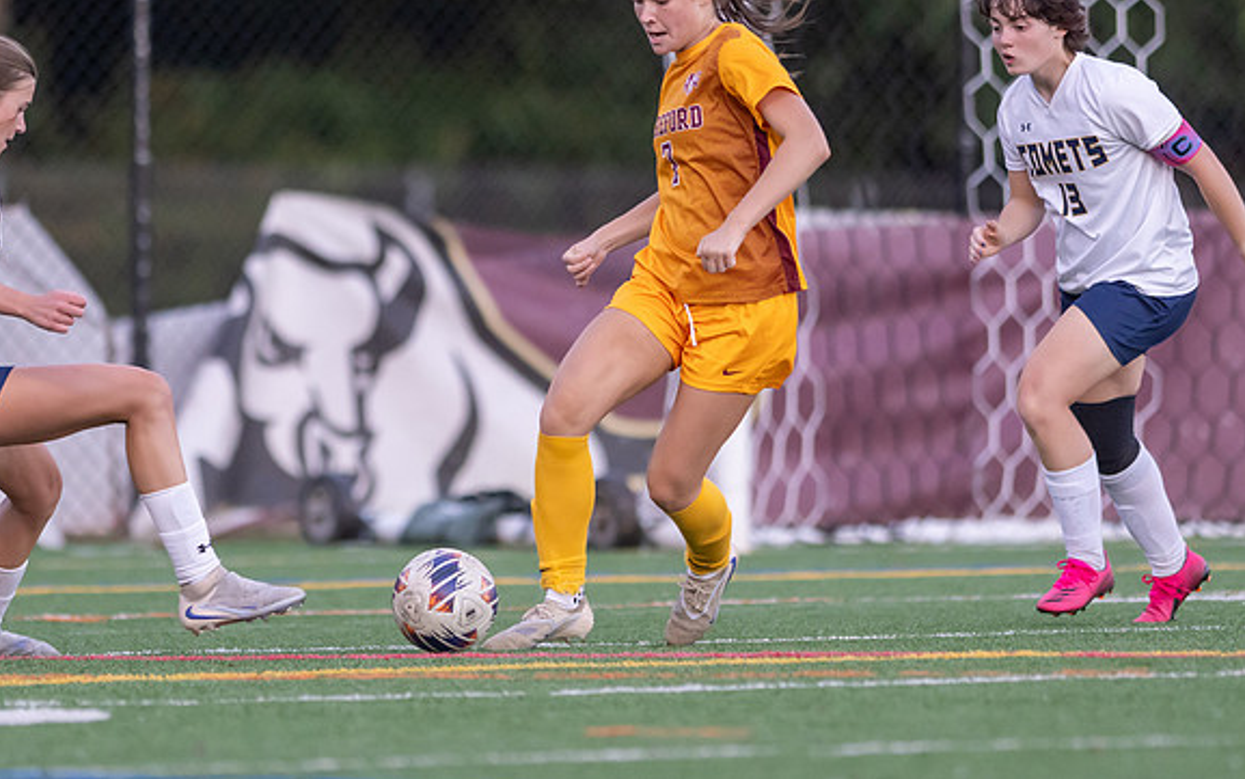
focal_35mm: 582
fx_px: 19753
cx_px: 515
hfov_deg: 3.6
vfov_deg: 2.3
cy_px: 286
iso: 1400
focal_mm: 300
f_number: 2.8
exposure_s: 1/1600
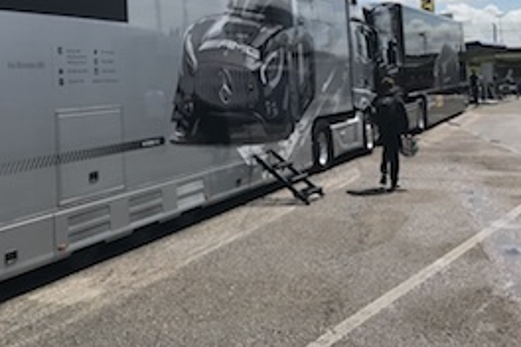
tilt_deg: +4.3
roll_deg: +0.7
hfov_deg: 35.8
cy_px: 22
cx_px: 79
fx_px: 767
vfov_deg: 24.6
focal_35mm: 53
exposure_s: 1/5051
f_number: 1.8
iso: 20
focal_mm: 3.99
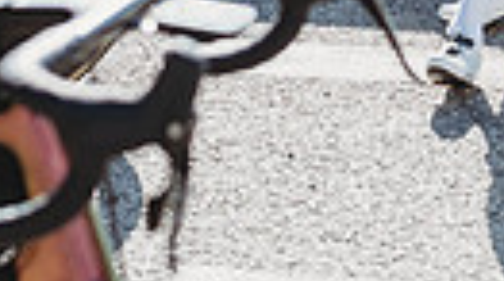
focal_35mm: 186
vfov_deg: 6.3
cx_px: 258
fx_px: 2480
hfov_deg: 11.6
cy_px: -231
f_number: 2.5
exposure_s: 1/2000
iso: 100
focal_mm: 40
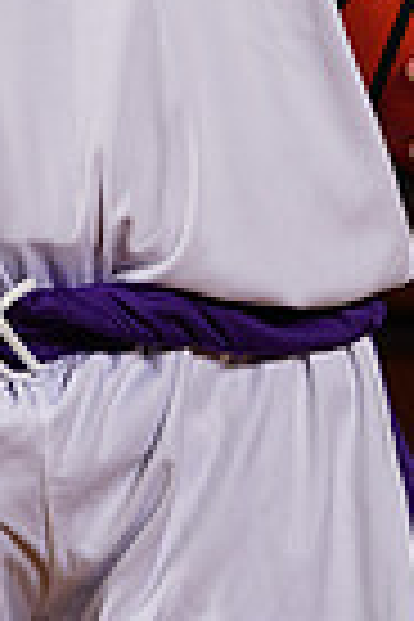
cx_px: 38
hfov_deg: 1.8
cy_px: -306
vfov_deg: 2.8
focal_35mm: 746
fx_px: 12867
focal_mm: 177
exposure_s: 1/200
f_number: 9
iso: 200
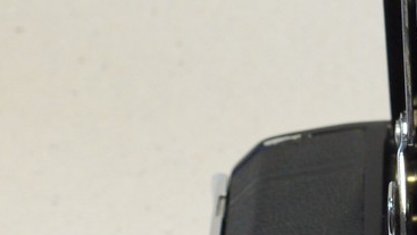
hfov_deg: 11.2
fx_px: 2047
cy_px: 163
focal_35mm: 185
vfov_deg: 6.6
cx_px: 632
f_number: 5
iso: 800
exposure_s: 1/60
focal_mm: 26
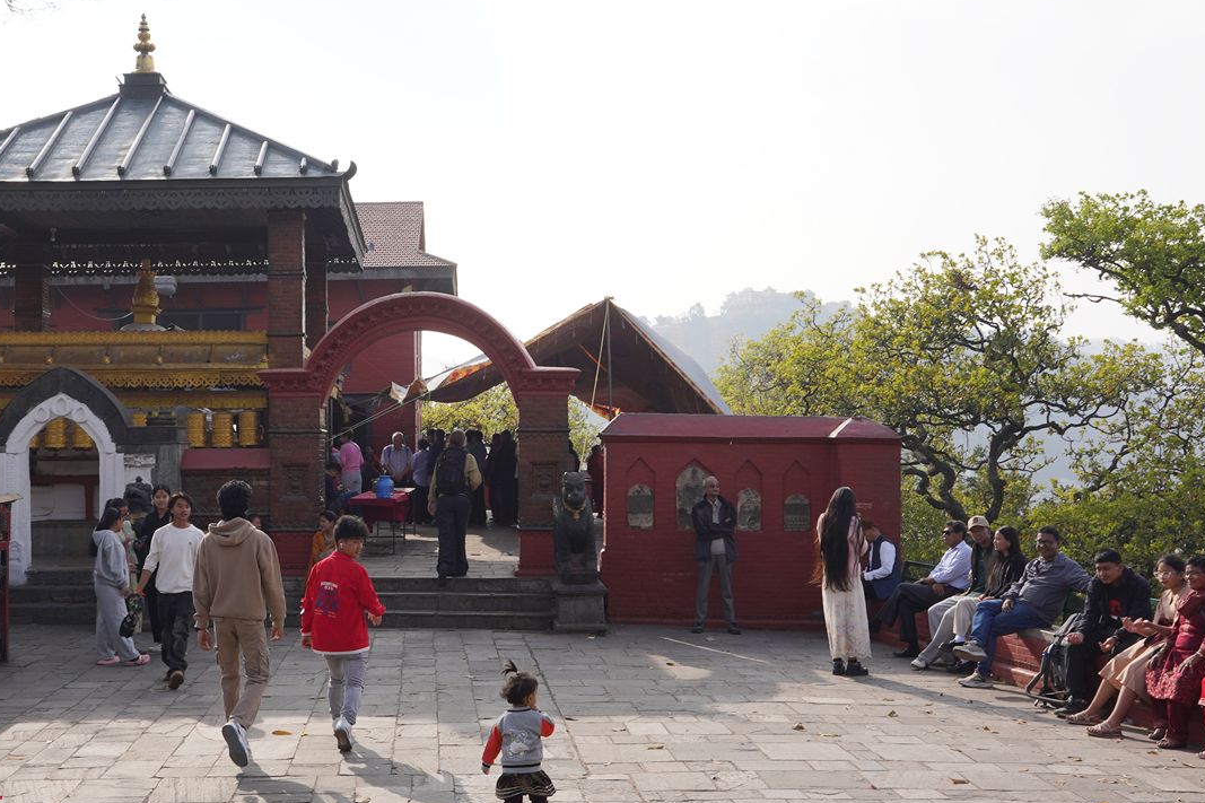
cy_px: 357
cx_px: 449
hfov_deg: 43.3
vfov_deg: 29.8
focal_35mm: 45
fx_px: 1506
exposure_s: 1/100
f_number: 11
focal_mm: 24
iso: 100
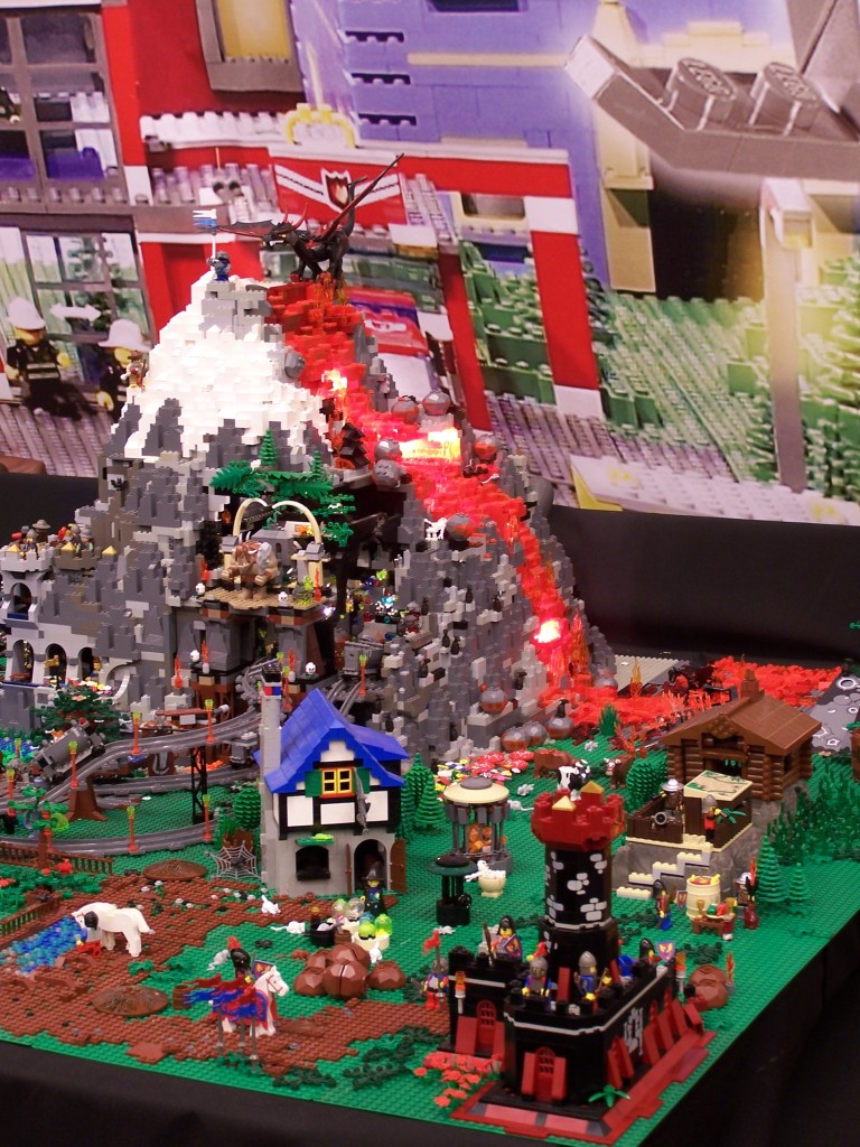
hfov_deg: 21.3
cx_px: 430
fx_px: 2286
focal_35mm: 69
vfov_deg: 28.2
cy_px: 574
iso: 80
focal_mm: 11.5
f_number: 3.2
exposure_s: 1/2
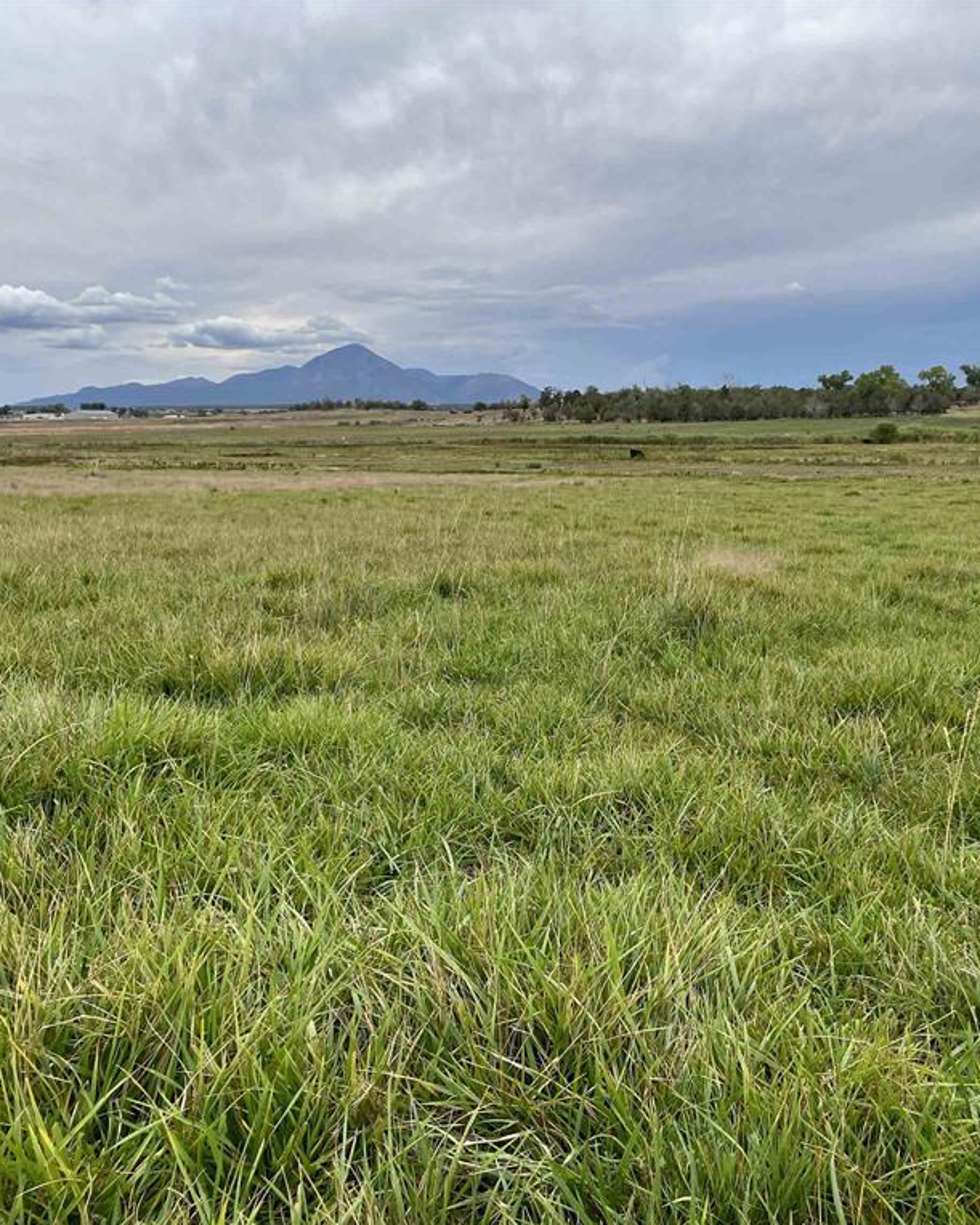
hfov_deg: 43.0
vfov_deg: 52.9
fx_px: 1233
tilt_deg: -8.6
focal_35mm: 34
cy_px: 612
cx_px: 608
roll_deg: +0.2
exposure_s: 1/2398
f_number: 1.6
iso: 32
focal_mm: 4.2
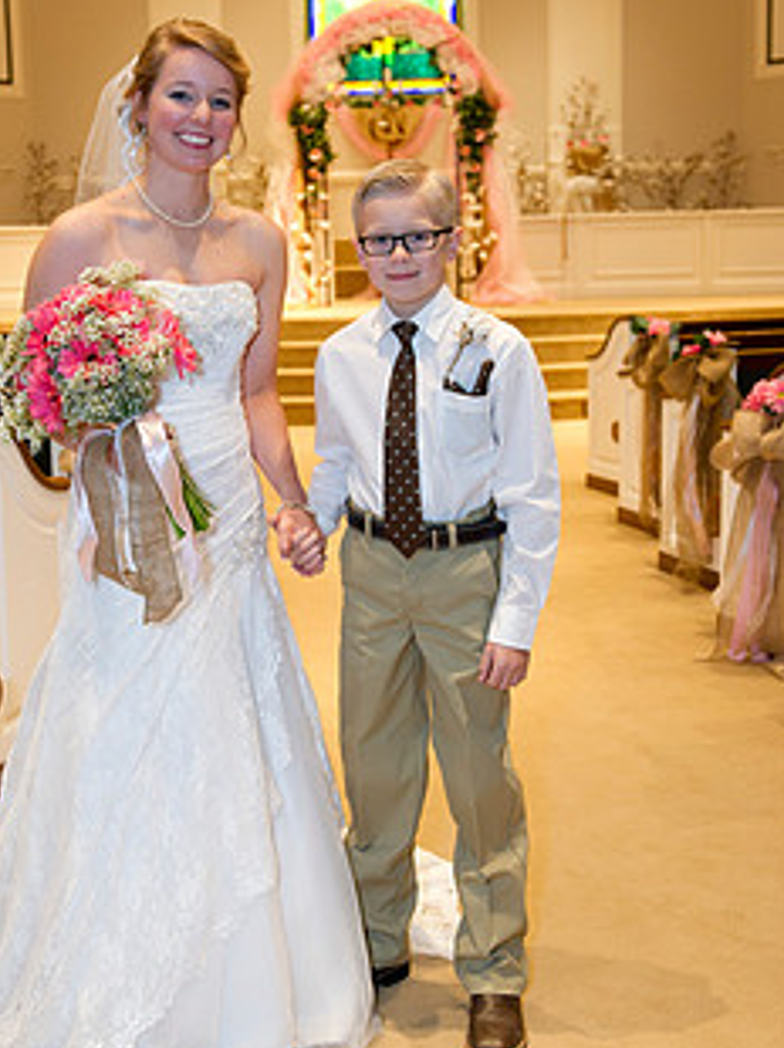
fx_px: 1603
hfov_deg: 27.4
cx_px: 306
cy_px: 423
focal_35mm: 53
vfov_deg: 36.1
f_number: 4
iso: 1250
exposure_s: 1/125
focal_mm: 38
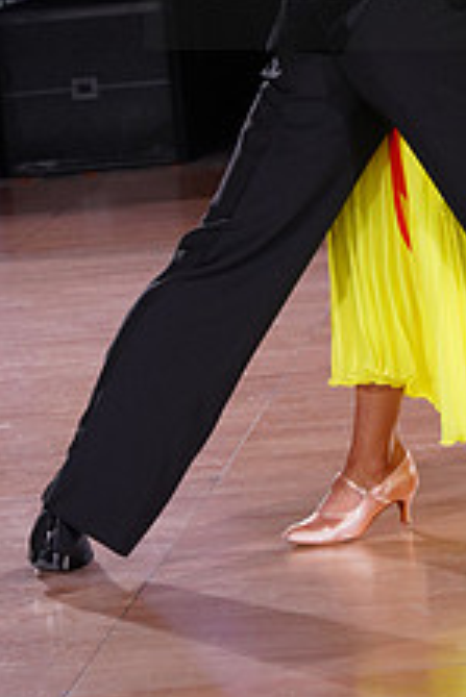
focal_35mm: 273
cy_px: -53
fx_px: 5292
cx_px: 577
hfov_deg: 5.0
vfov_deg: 7.5
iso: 1600
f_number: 5.6
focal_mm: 105
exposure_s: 1/160
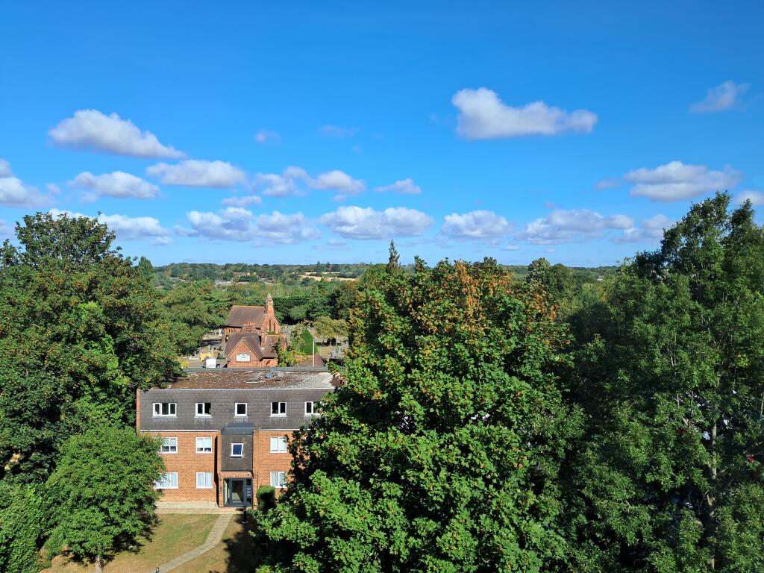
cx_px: 382
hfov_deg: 65.3
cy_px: 286
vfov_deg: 51.4
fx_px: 596
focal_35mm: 27
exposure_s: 1/508
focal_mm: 4
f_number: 1.8
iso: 50
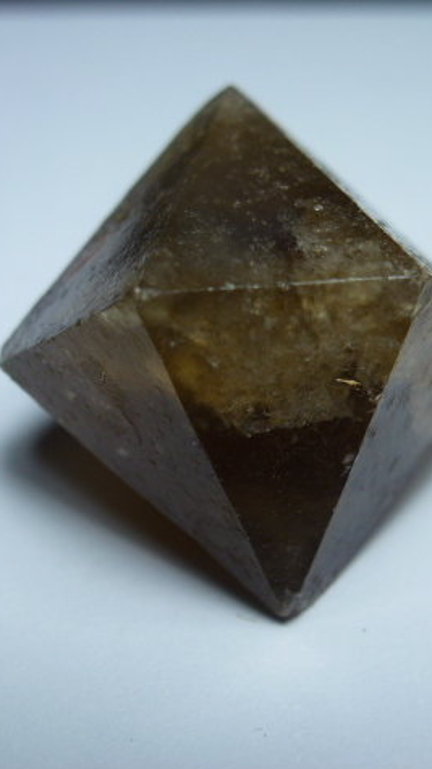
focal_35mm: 72
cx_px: 236
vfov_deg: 29.4
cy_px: 387
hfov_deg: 16.7
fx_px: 1467
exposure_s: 1/250
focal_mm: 8.7
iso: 100
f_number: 4.1
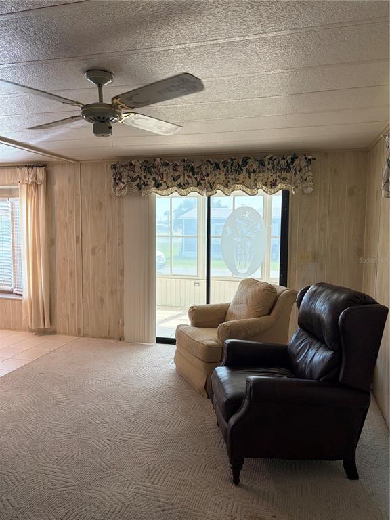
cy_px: 260
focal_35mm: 26
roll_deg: +0.0
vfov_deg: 67.3
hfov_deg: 53.1
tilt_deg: -5.1
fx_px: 391
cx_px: 195
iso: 100
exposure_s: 1/120
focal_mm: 5.96
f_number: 1.6
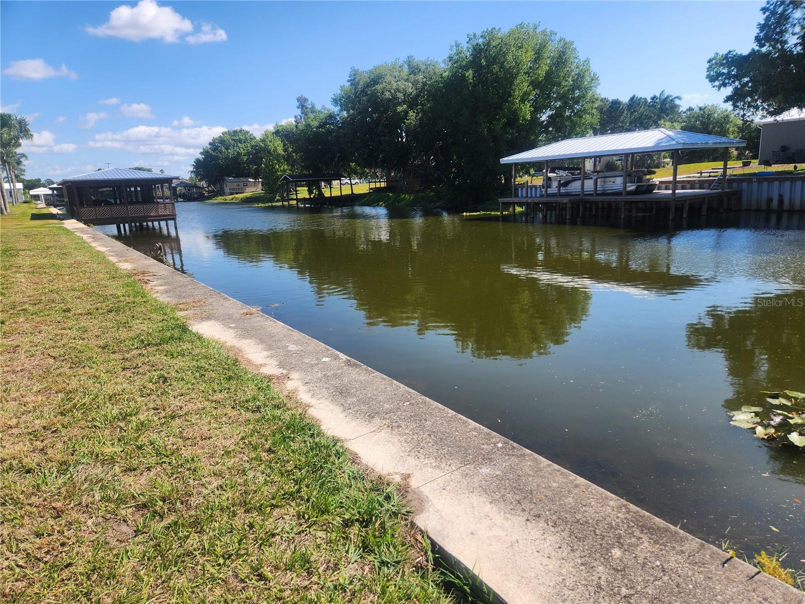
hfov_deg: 73.9
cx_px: 402
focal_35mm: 23
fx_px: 535
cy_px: 302
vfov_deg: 58.9
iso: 20
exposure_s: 1/1108
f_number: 1.8
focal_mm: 5.4
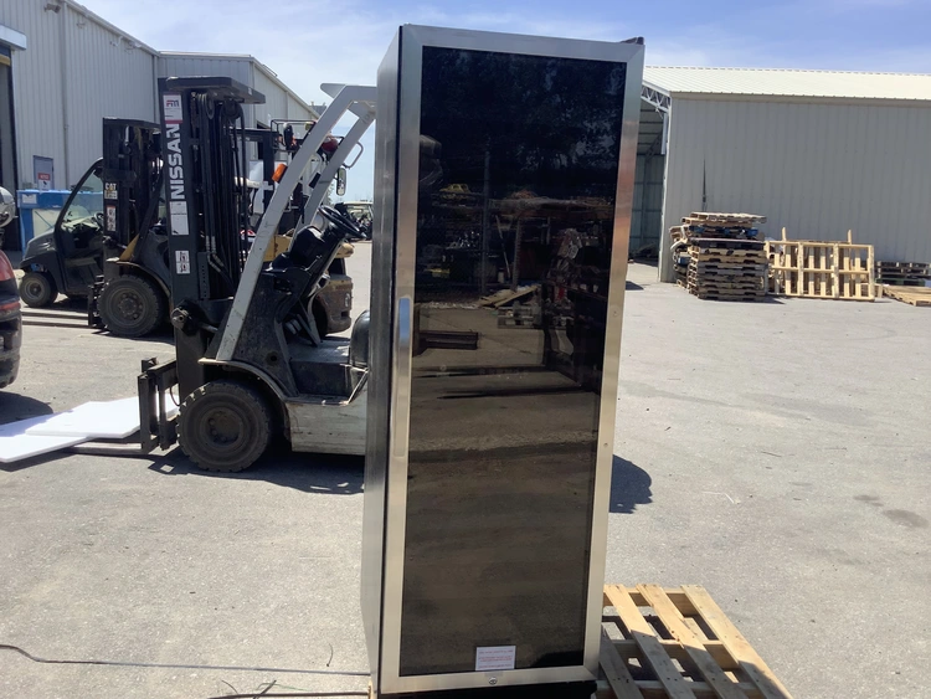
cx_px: 466
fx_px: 834
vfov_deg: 45.5
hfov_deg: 58.3
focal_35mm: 31
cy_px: 350
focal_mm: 3.3
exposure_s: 1/876
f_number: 2.4
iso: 25
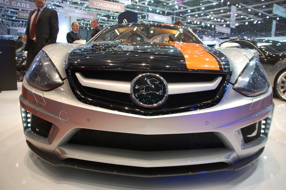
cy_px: 95
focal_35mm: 27
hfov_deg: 67.4
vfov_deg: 47.9
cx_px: 143
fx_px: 214
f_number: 3.5
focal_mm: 18
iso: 400
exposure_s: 1/40
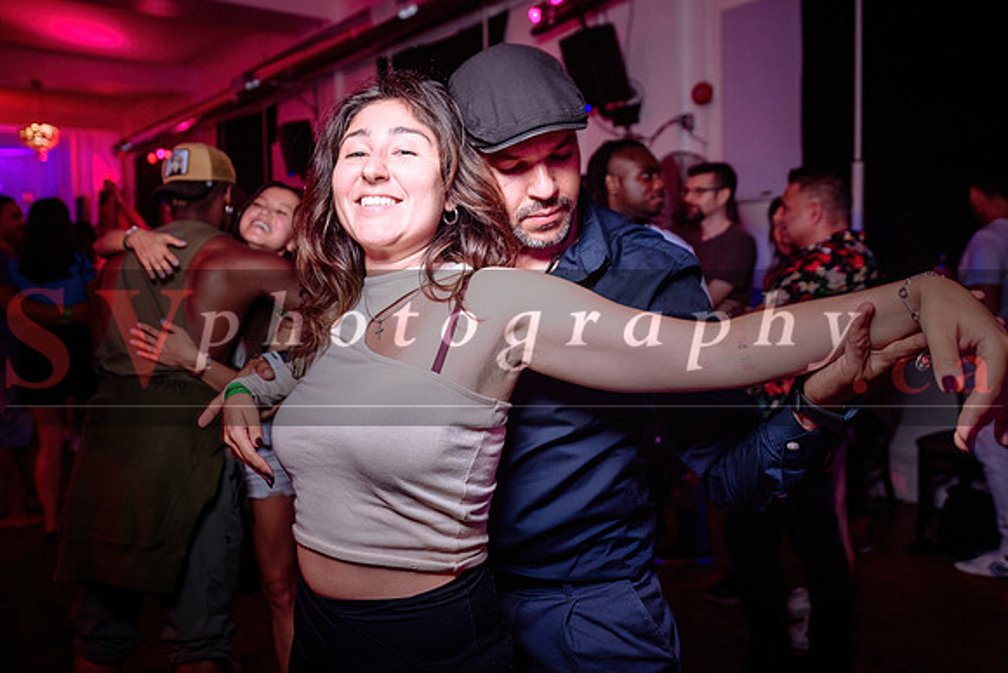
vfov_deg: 46.4
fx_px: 782
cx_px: 422
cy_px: 282
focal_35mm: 28
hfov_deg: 65.2
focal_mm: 24
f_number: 2.8
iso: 800
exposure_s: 1/30
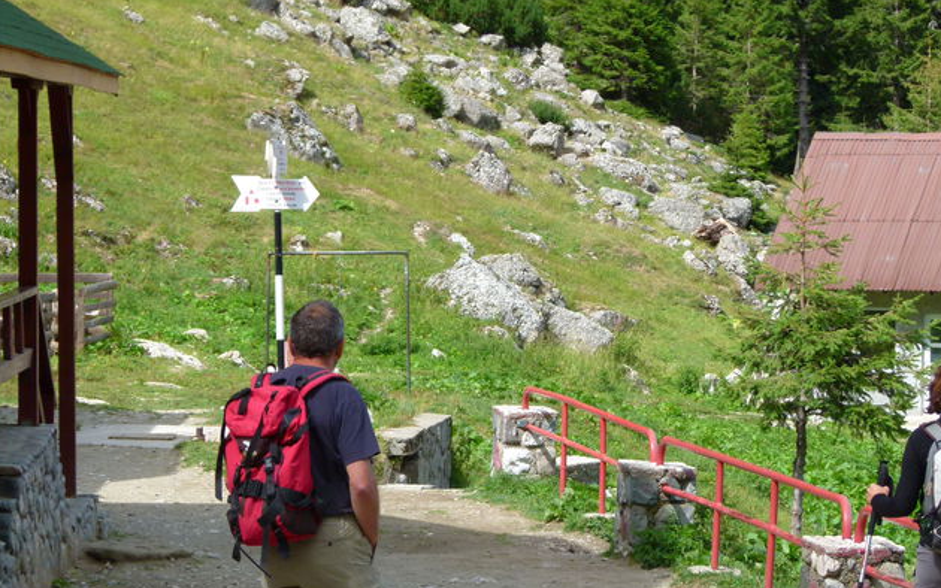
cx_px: 562
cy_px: 433
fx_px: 3899
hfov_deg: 13.8
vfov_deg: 8.6
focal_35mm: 152
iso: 100
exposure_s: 1/160
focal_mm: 20.4
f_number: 3.5
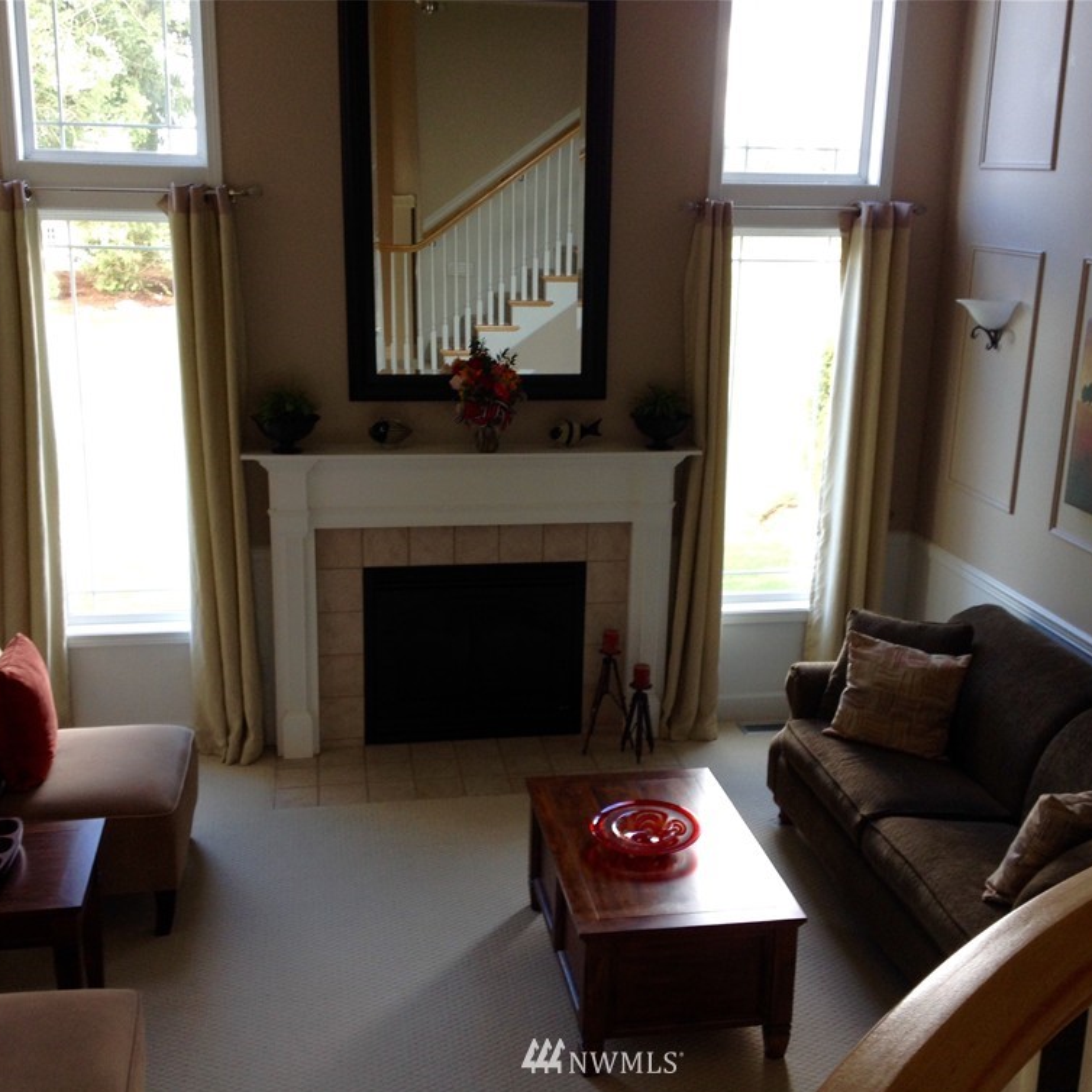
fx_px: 1499
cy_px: 555
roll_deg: -1.0
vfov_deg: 40.0
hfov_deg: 40.0
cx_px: 602
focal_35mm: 42
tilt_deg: -12.3
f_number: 2.4
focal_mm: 4.28
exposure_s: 1/40
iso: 50
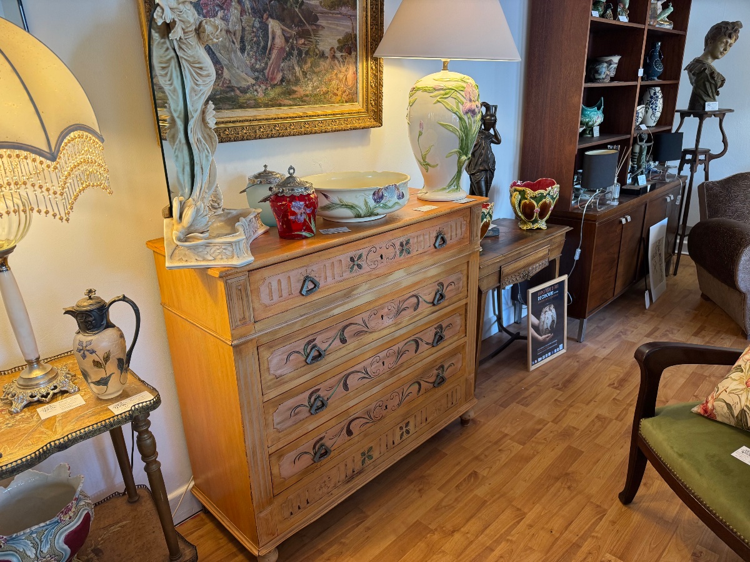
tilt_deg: -20.7
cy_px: 281
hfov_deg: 71.6
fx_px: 520
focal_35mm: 24
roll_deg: +2.5
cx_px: 375
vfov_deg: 56.8
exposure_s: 1/50
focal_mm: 6.76
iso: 125
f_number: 1.78
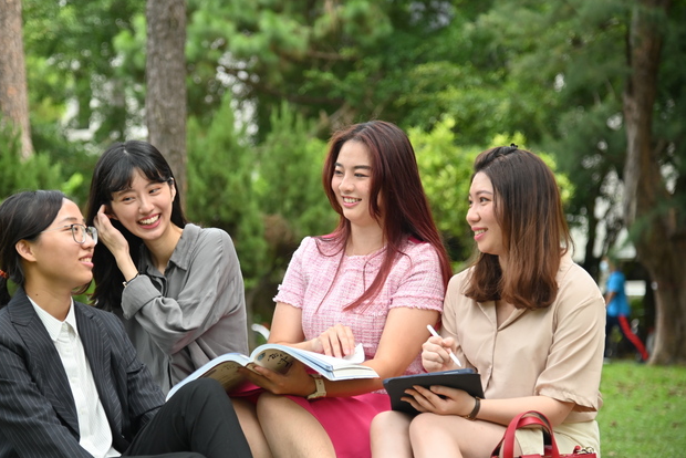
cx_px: 300
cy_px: 248
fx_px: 1849
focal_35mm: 97
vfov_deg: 14.1
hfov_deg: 21.0
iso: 640
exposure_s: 1/640
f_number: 4
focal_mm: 86
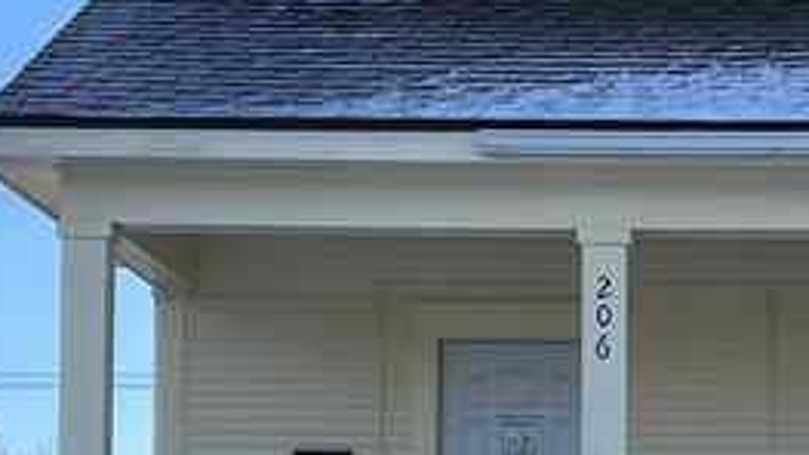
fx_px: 2961
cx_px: 717
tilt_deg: +4.9
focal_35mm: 138
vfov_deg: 8.7
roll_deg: -0.4
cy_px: 535
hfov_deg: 15.4
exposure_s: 1/1488
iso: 50
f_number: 1.5
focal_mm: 5.7
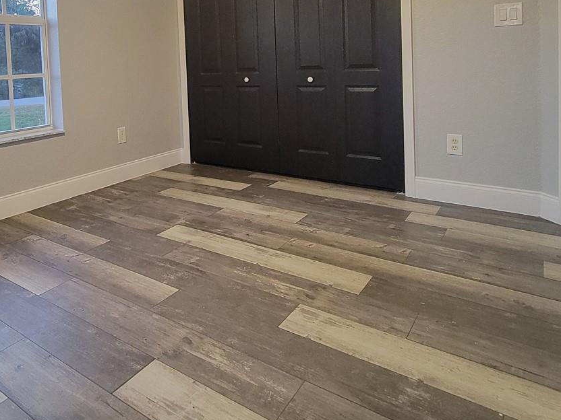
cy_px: 77
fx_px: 405
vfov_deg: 51.1
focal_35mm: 25
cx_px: 182
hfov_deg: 67.3
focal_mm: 2.2
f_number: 2.2
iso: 640
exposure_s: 1/30
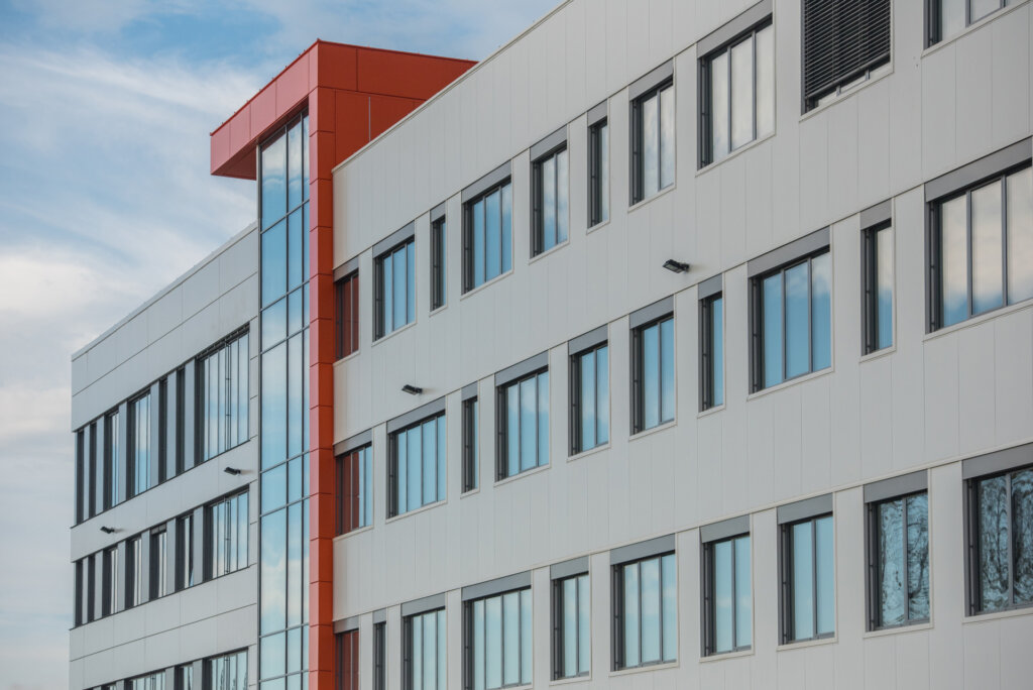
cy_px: 345
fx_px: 3158
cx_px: 516
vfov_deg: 12.5
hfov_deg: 18.6
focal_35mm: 110
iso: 500
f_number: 4.5
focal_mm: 110
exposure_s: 1/4000
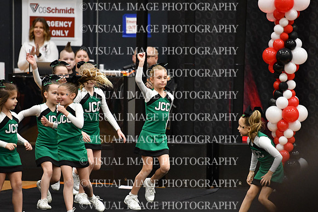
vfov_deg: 4.6
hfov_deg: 6.9
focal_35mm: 300
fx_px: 2650
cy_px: 106
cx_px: 159
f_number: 2.8
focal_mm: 200
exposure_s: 1/800
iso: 5000
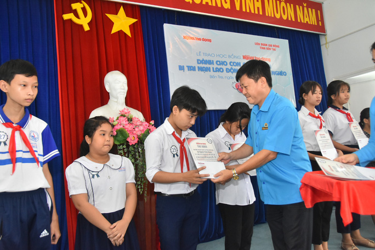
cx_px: 188
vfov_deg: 43.6
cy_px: 125
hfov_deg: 61.9
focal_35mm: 30
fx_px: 312
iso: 1800
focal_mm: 20
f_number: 3.5
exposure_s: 1/200
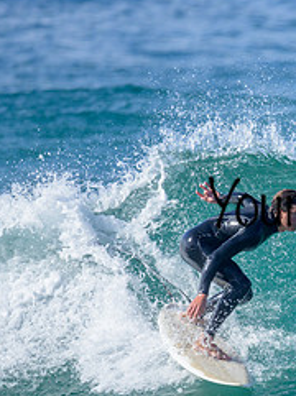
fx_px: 21206
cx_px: 378
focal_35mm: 1855
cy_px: 188
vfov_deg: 1.1
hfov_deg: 0.8
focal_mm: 800
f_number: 6.3
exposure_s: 1/2500
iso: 560
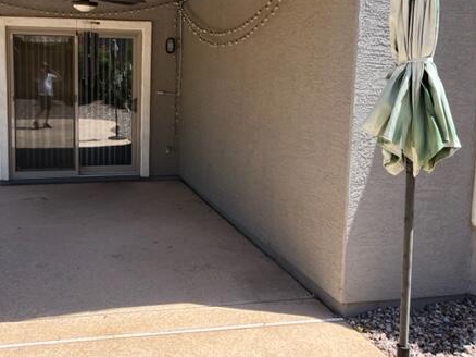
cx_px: 140
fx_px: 522
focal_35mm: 38
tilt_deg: -8.4
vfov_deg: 37.4
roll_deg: -0.6
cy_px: 132
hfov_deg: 47.8
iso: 50
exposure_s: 1/1075
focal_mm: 5.1
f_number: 1.6
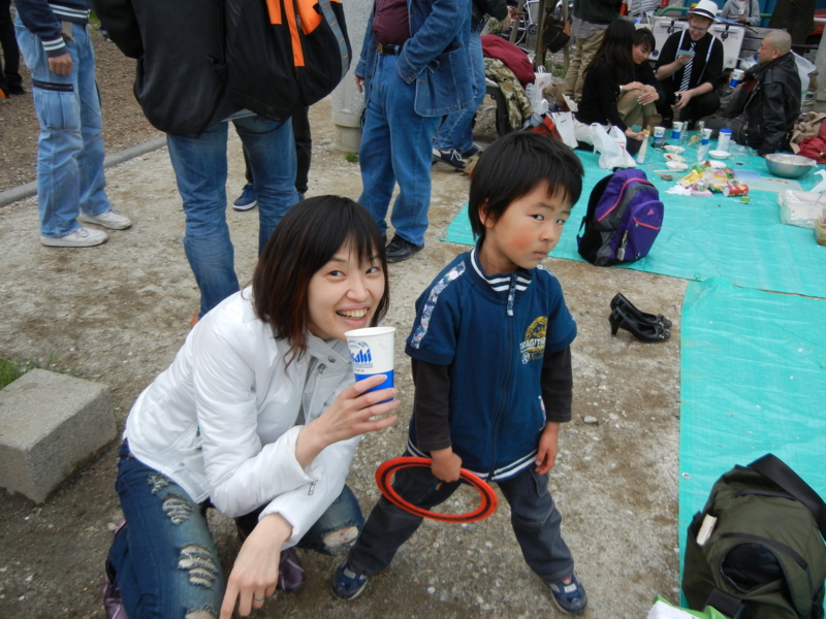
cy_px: 310
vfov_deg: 46.8
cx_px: 413
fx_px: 716
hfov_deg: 60.0
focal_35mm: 30
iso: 160
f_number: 3.5
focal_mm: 5.4
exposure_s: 1/524
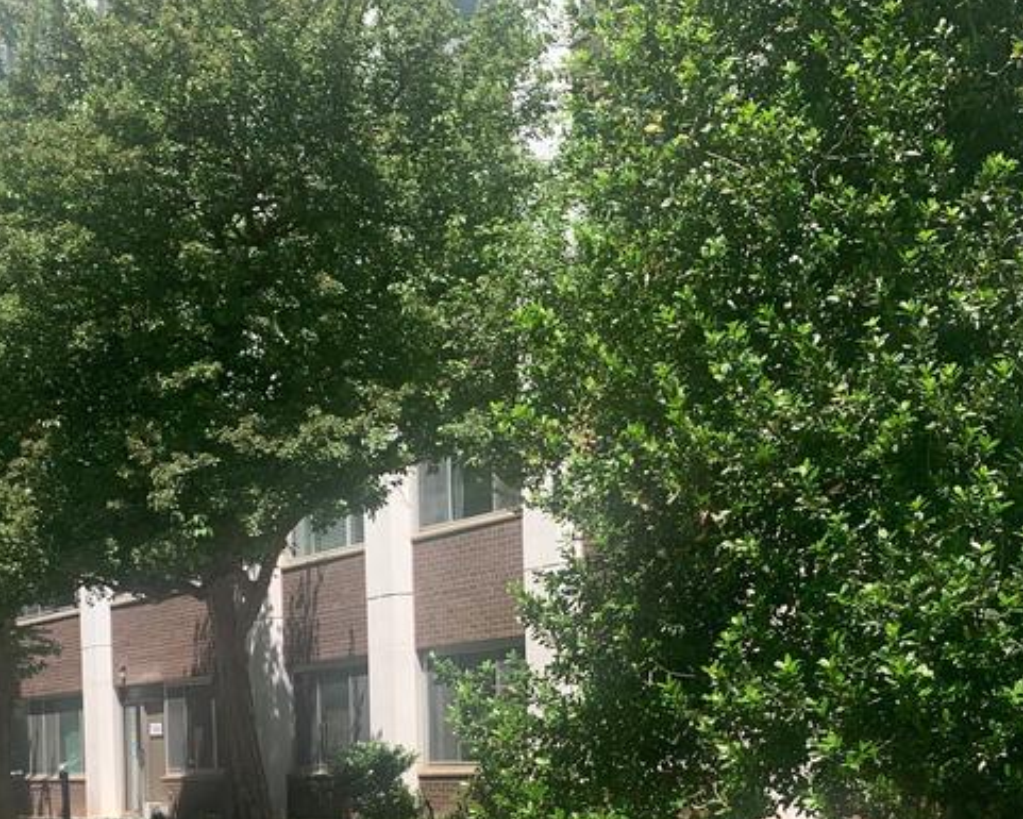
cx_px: 470
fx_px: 1635
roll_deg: +3.0
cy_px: 808
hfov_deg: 34.7
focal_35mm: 54
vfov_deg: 26.7
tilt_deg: -1.6
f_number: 1.8
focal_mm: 4.25
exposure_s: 1/1560
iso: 25
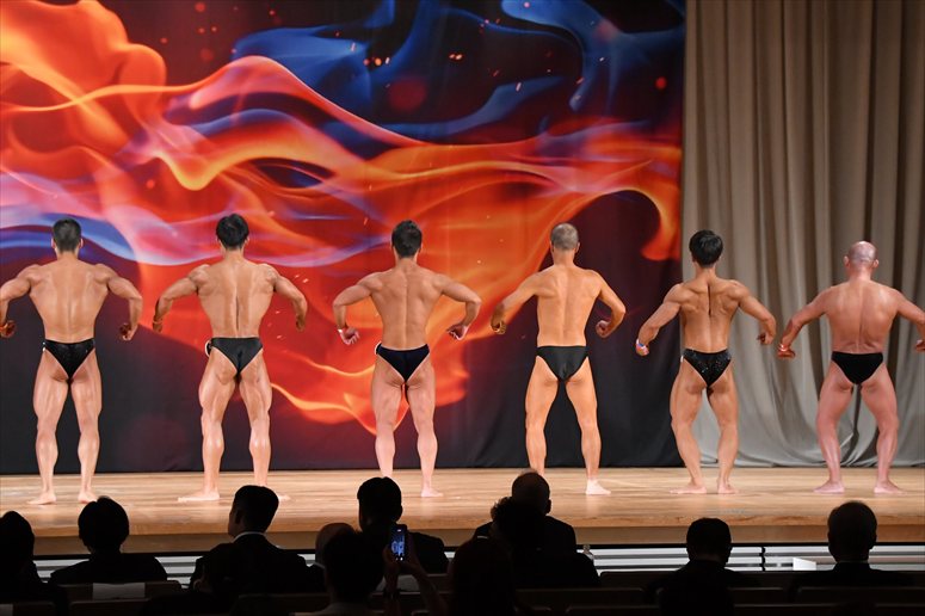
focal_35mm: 127
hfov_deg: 16.1
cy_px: 308
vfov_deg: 10.8
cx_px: 462
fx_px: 3262
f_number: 5.6
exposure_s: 1/400
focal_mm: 85
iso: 5000
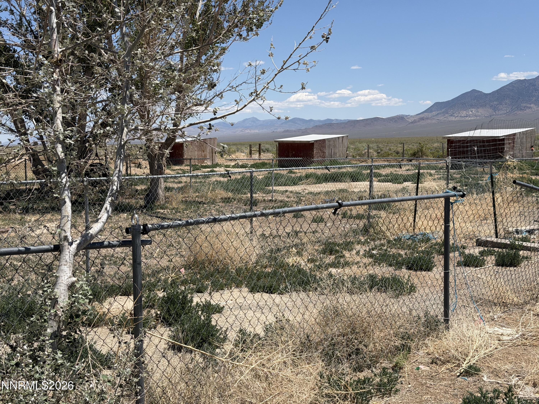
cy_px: 202
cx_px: 270
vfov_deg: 30.3
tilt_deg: -4.9
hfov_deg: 39.7
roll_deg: -0.1
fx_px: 747
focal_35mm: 48
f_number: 1.78
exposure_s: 1/7143
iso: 80
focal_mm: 6.76
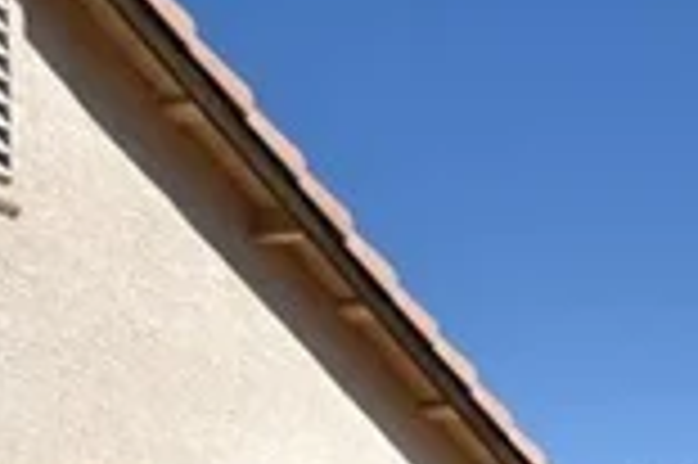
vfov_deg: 12.5
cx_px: 1256
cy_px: 845
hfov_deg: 17.0
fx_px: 1917
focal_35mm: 99
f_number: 11
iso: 200
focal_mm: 10
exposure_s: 1/500
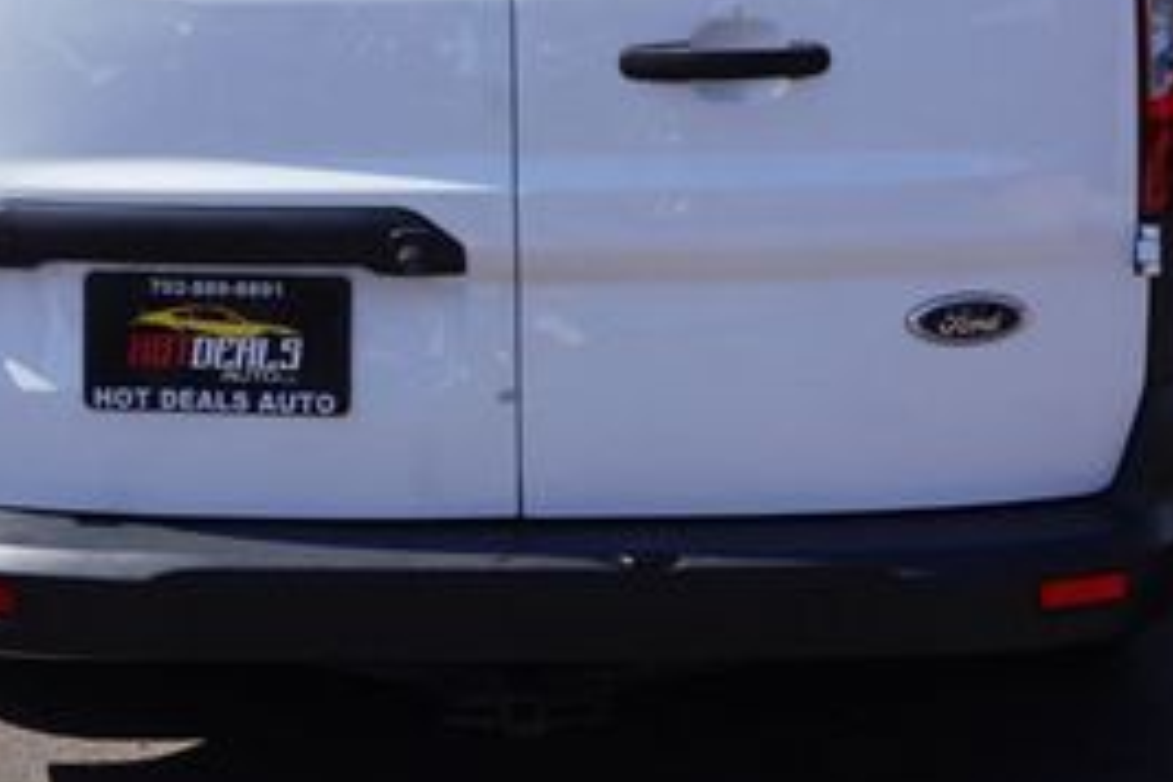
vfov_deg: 18.5
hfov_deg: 27.9
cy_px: 22
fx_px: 2346
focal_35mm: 72
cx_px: 409
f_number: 13
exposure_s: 1/80
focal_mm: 20
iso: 100
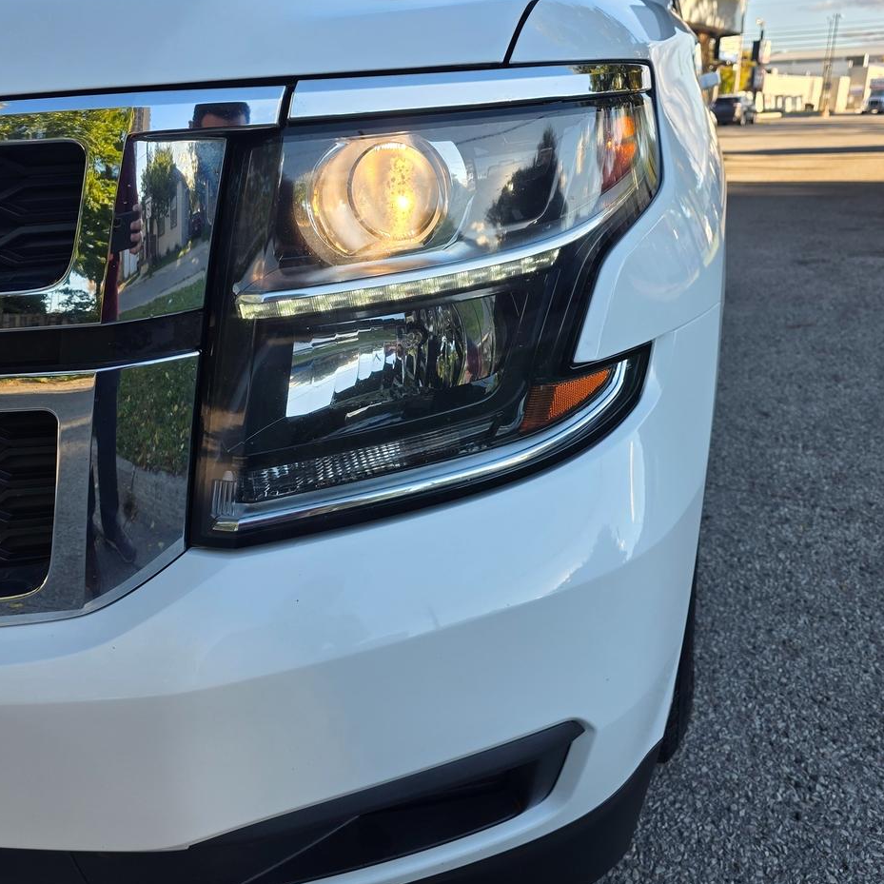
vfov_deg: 57.3
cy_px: 432
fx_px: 809
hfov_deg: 57.3
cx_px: 421
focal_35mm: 28
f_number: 1.7
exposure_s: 1/281
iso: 25
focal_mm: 6.3
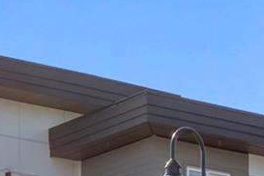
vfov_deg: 6.6
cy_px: 263
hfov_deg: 10.0
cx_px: 33
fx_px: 1503
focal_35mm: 205
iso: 400
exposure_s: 1/200
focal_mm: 35
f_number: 19
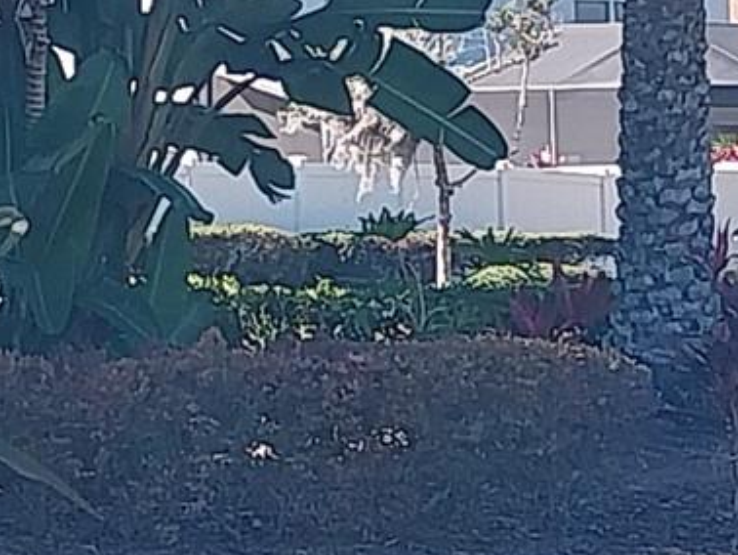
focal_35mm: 110
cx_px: -240
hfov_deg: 16.8
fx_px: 2347
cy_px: -315
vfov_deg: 12.7
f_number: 1.8
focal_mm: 4
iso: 20
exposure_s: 1/233
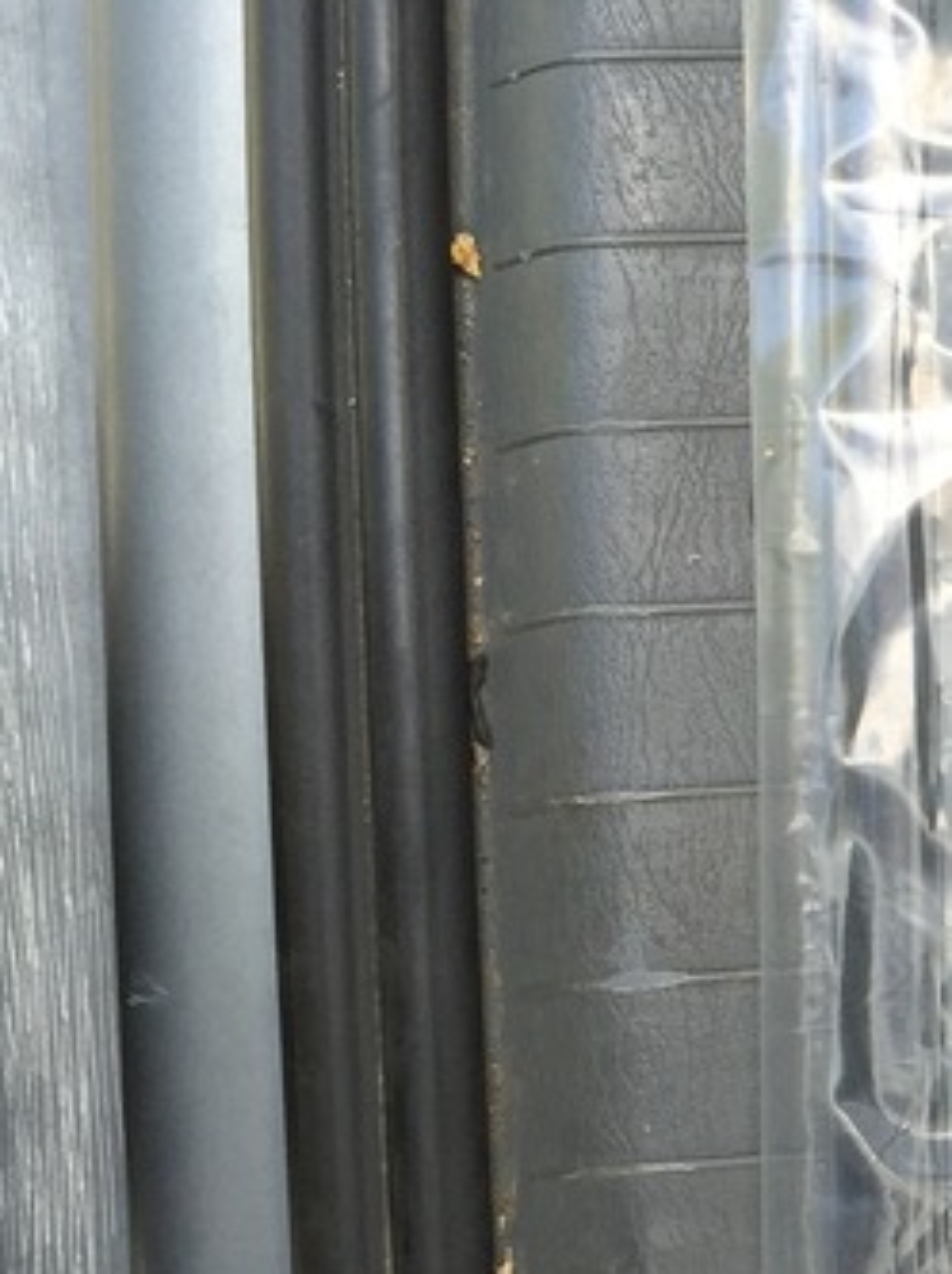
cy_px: 1153
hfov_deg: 14.5
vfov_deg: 20.7
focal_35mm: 93
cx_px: 1522
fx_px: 3417
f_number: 2.2
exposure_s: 1/120
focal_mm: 4.15
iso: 32
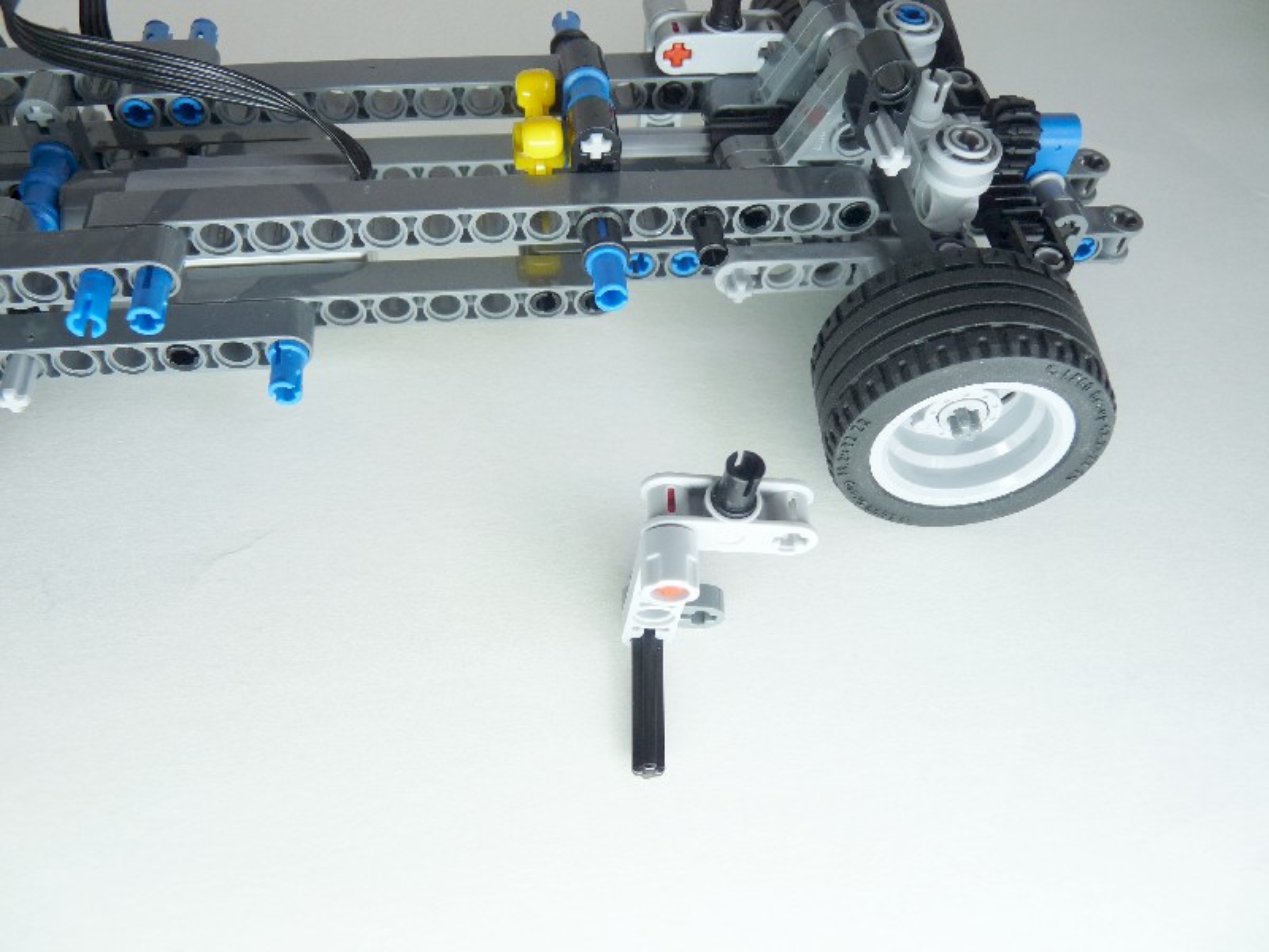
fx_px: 1136
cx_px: 634
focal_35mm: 31
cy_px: 476
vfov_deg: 45.4
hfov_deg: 58.4
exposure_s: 1/30
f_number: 3
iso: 100
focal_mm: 5.4
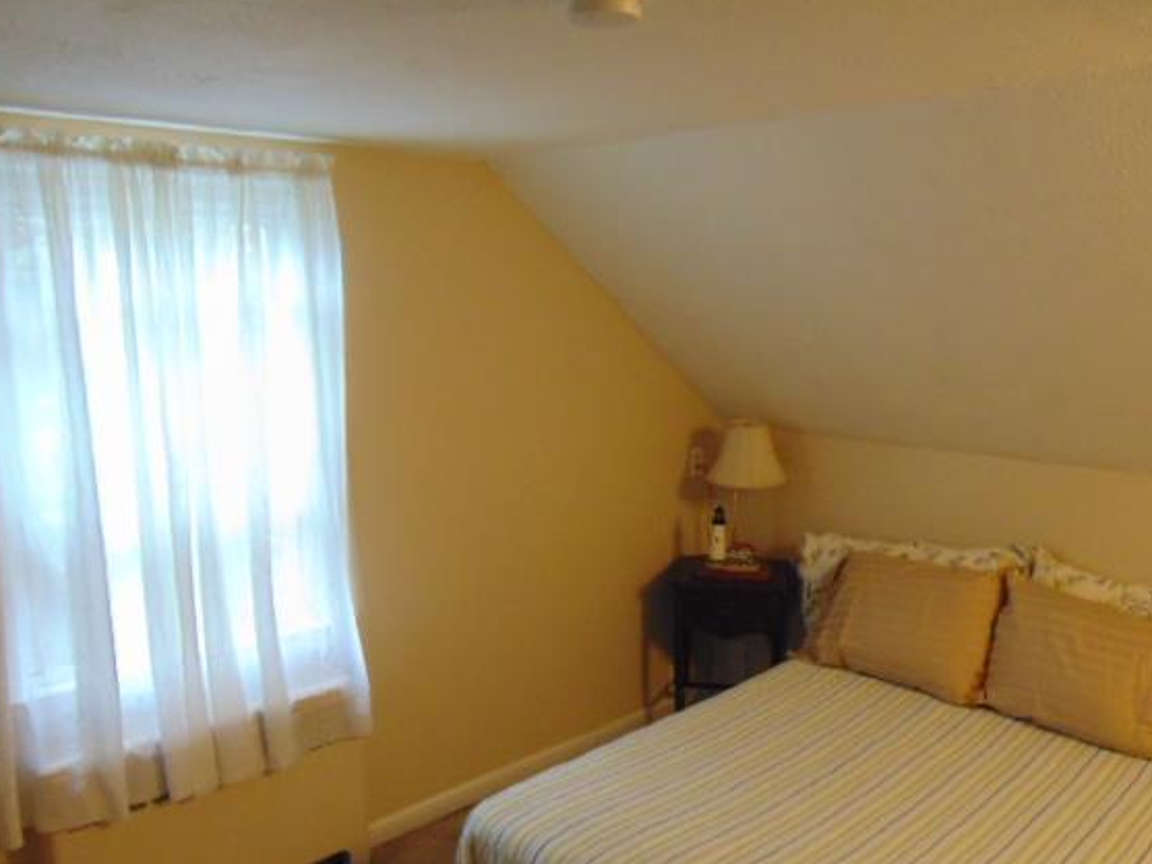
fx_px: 1032
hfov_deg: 58.3
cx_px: 602
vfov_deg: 45.4
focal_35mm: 31
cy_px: 484
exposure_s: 1/30
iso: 400
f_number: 3
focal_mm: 4.9
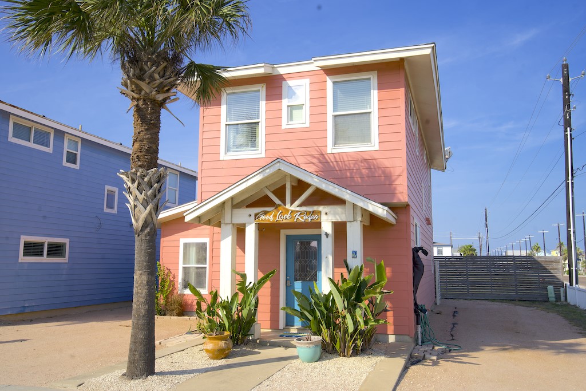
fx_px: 521
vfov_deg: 41.1
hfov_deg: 58.7
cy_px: 196
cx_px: 293
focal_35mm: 32
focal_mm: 32
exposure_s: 1/200
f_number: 10
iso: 100
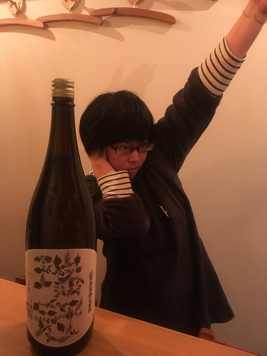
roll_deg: -2.8
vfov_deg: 61.7
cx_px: 134
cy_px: 178
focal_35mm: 29
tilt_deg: -10.5
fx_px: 298
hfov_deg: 48.2
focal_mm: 4.15
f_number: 2.2
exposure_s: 1/15
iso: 200
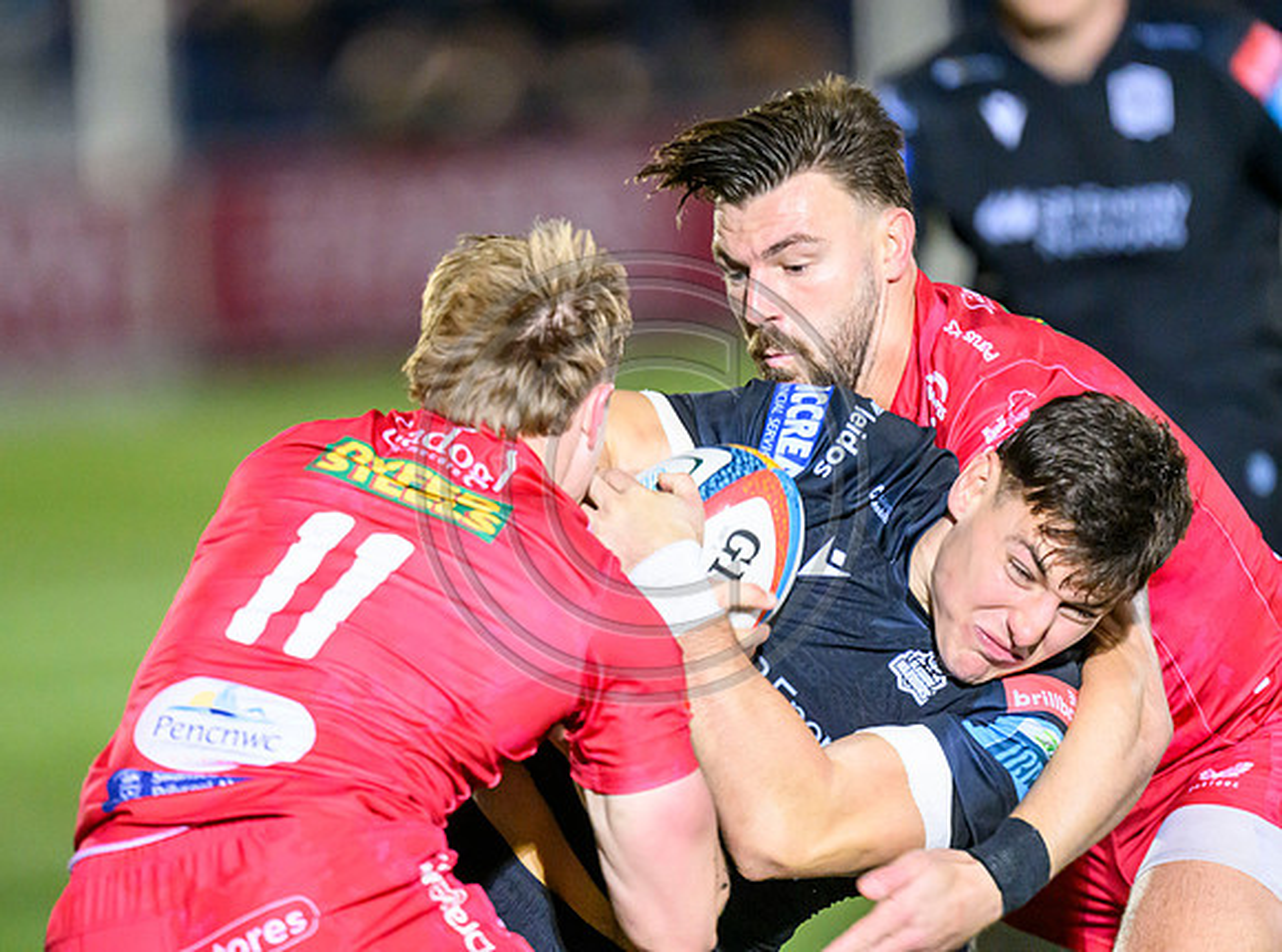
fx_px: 18186
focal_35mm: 493
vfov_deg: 3.0
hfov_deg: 4.0
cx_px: 464
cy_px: 407
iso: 10000
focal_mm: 400
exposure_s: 1/1250
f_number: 2.8
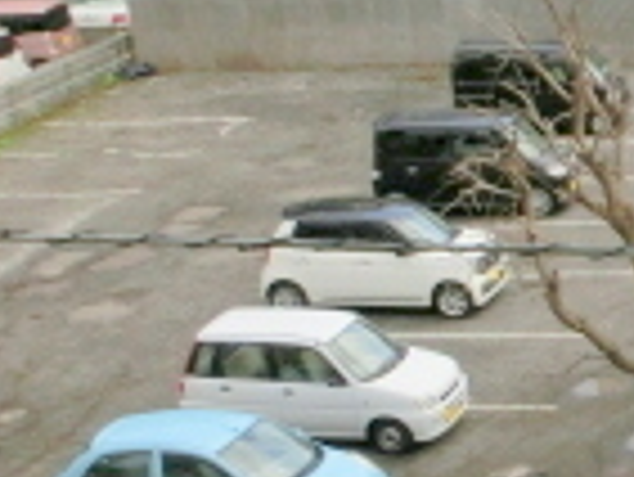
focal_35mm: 109
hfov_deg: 15.2
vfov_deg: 13.6
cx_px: 1192
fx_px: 1998
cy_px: 320
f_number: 7.9
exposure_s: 1/250
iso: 125
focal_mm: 4.24
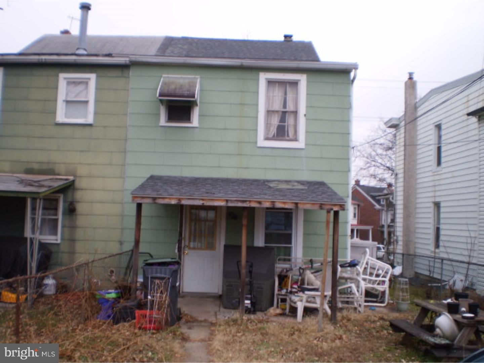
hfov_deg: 51.4
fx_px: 503
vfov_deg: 39.7
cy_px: 182
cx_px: 242
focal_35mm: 36
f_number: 3.1
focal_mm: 6.3
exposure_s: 1/50
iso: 64
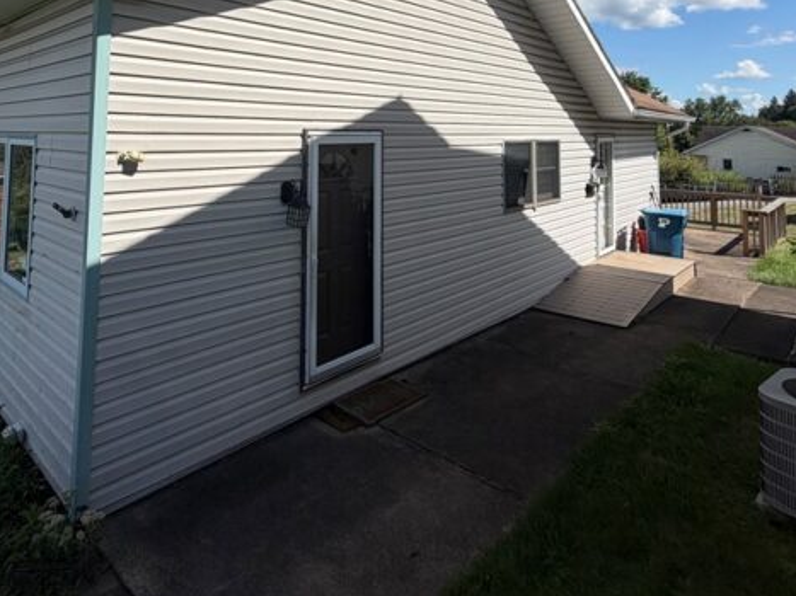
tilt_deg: +3.6
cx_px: 337
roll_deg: -0.2
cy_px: 89
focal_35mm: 24
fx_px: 552
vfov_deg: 51.8
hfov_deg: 71.2
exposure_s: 1/1211
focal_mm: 2.22
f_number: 2.2
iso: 20
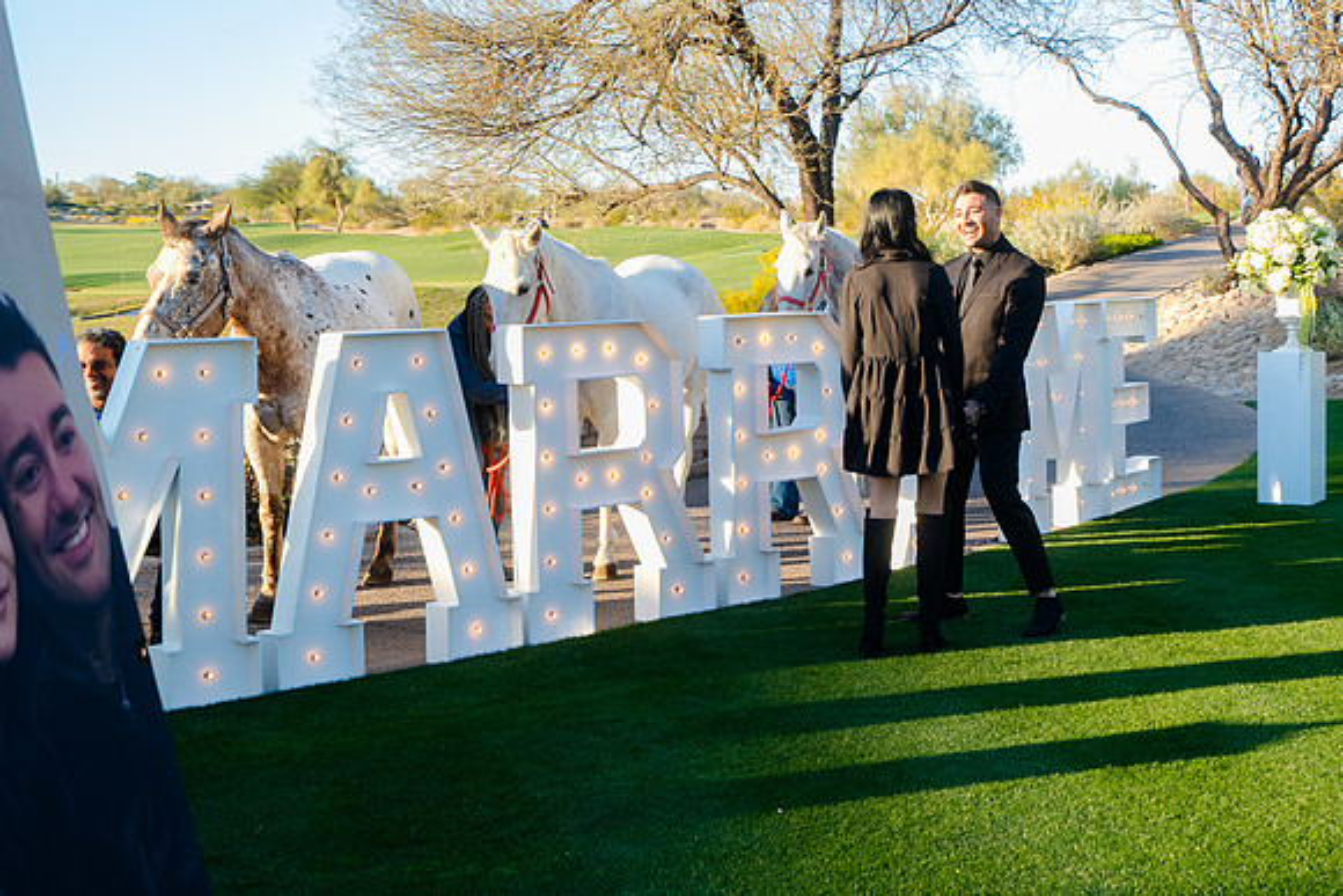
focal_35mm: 53
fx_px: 1966
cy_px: 315
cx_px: 1011
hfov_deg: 36.8
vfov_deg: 25.6
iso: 100
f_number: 4
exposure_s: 1/125
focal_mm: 35
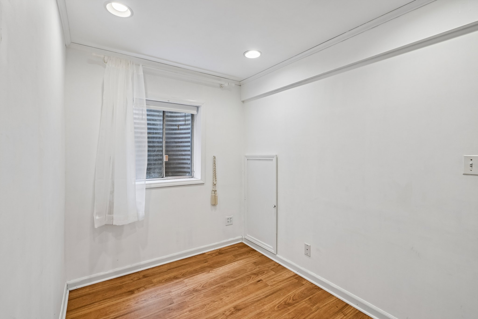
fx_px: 212
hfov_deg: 96.7
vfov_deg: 73.7
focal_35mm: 16
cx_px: 239
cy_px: 160
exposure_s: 1/10
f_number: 13
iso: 400
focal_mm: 16
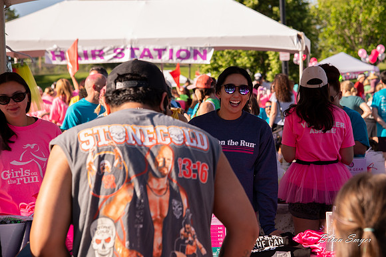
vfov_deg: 14.1
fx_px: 1039
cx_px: 228
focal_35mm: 97
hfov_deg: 21.0
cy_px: 105
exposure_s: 1/500
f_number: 5.6
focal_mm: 82
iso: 200
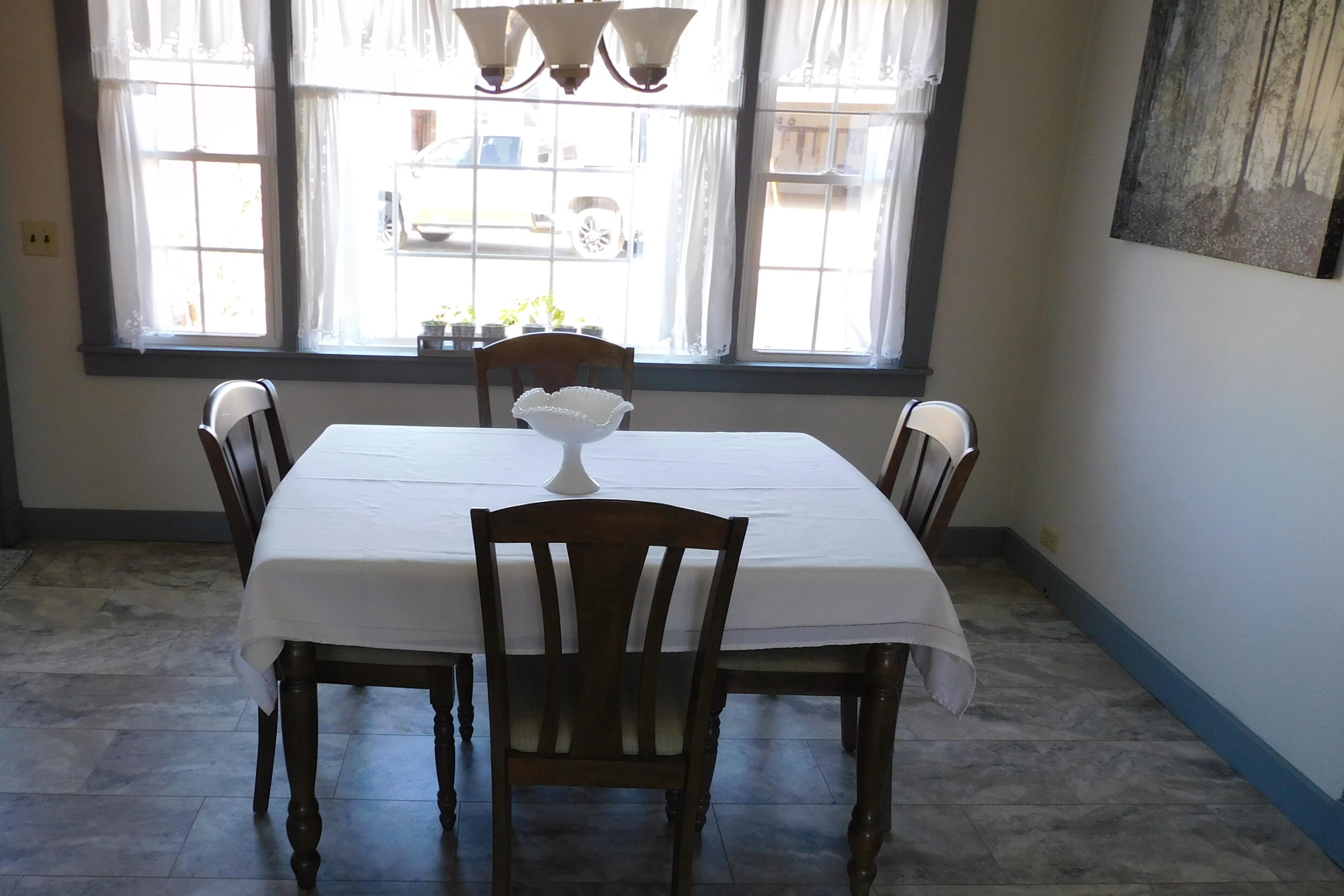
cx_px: 546
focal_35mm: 30
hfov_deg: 61.5
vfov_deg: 43.5
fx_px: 1120
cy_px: 505
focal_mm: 4.3
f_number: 3.3
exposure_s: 1/30
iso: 125
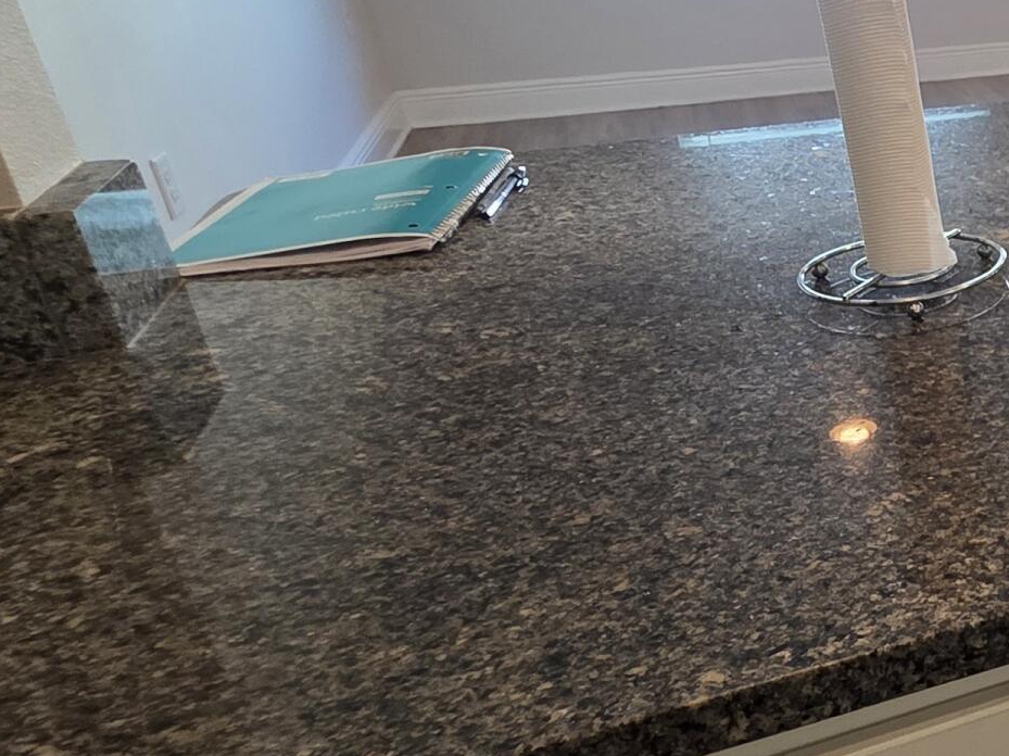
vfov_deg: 34.2
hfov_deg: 29.7
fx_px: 1224
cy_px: 313
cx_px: 1463
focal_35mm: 42
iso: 160
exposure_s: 1/120
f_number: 1.9
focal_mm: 2.2
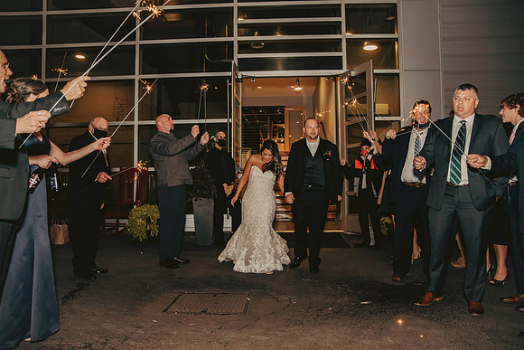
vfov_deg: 46.4
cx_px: 262
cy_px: 175
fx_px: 408
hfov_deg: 65.5
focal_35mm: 28
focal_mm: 28
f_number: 4
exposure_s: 1/125
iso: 1250
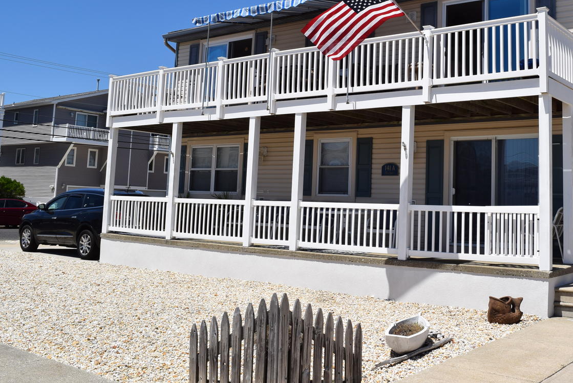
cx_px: 397
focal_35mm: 39
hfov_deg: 48.4
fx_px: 621
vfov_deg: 34.0
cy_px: 127
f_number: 11
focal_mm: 18
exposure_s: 1/500
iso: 200
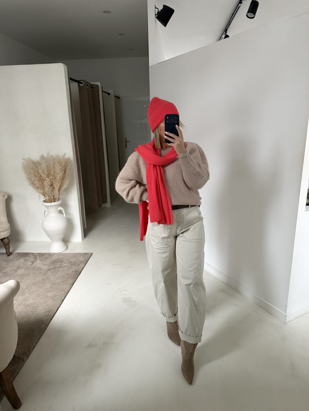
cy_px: 206
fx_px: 286
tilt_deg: -15.9
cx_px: 154
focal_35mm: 24
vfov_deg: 71.6
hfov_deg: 56.8
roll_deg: +1.5
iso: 640
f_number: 1.78
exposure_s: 1/60
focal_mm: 6.76
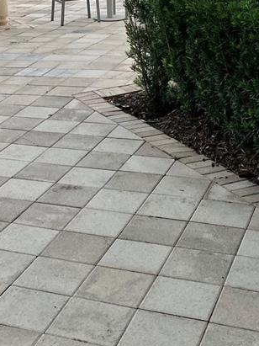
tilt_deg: +4.4
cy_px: -143
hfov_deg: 19.2
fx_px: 759
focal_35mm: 76
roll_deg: +1.6
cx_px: 66
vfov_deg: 22.1
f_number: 1.8
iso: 32
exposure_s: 1/2141
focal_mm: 4.25
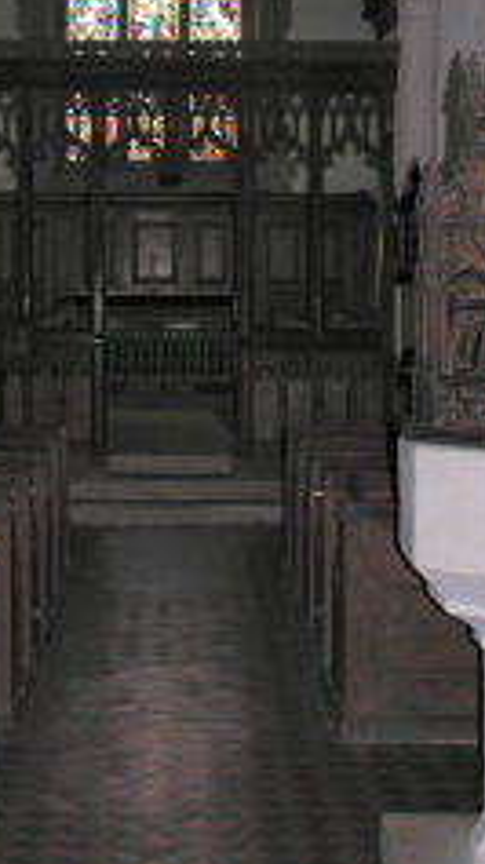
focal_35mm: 74
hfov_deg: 16.2
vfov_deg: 28.3
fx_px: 1695
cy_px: 237
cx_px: 111
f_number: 2.8
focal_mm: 8.9
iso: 95
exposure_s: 1/60.1
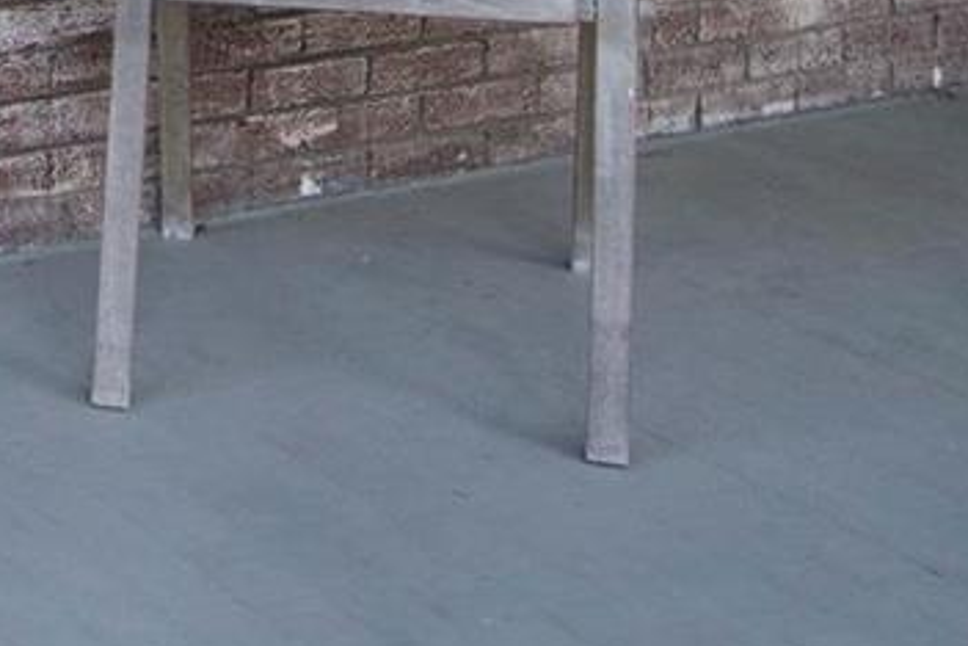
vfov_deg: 14.2
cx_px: -298
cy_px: -605
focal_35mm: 82
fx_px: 2205
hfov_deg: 22.2
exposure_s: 1/320
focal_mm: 12
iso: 800
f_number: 8
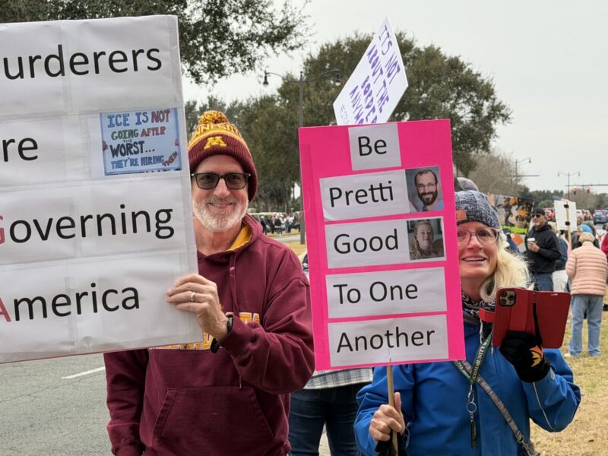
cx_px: 304
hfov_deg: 39.7
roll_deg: +1.2
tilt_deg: -0.4
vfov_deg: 30.3
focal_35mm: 48
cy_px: 228
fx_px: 843
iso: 64
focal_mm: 6.76
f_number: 1.78
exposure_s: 1/388
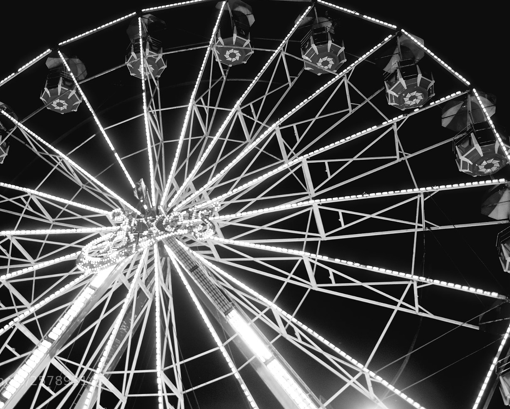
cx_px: 220
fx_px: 649
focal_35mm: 43
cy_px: 191
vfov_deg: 34.9
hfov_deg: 42.8
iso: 640
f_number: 1.4
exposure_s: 1/60
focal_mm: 23
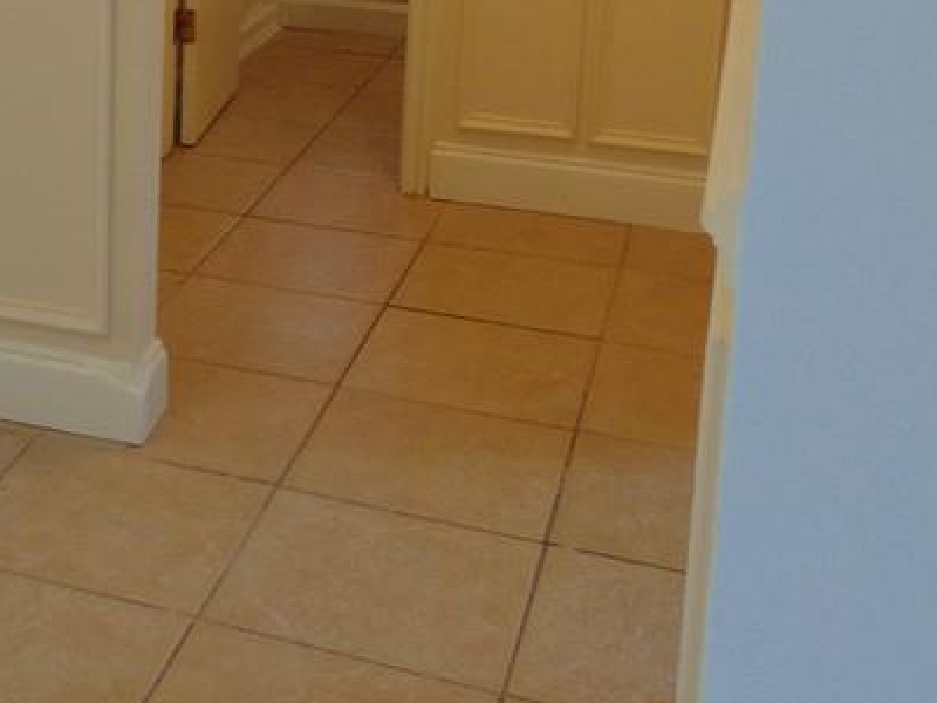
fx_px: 1732
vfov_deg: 21.8
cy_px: -49
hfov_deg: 28.2
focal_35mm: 64
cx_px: -23
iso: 100
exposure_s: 1/30
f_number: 3
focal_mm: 4.5
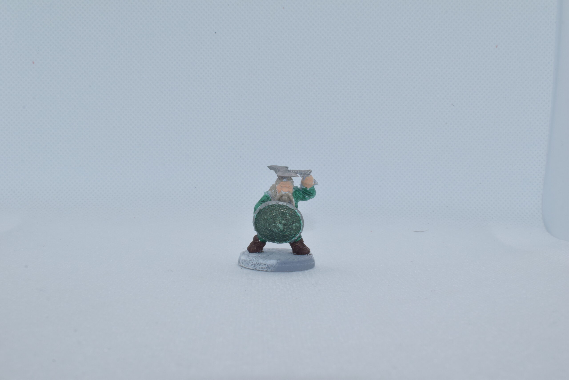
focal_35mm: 52
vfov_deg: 25.8
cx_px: 284
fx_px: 830
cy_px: 190
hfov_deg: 37.8
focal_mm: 35
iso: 800
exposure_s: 1/125
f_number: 22
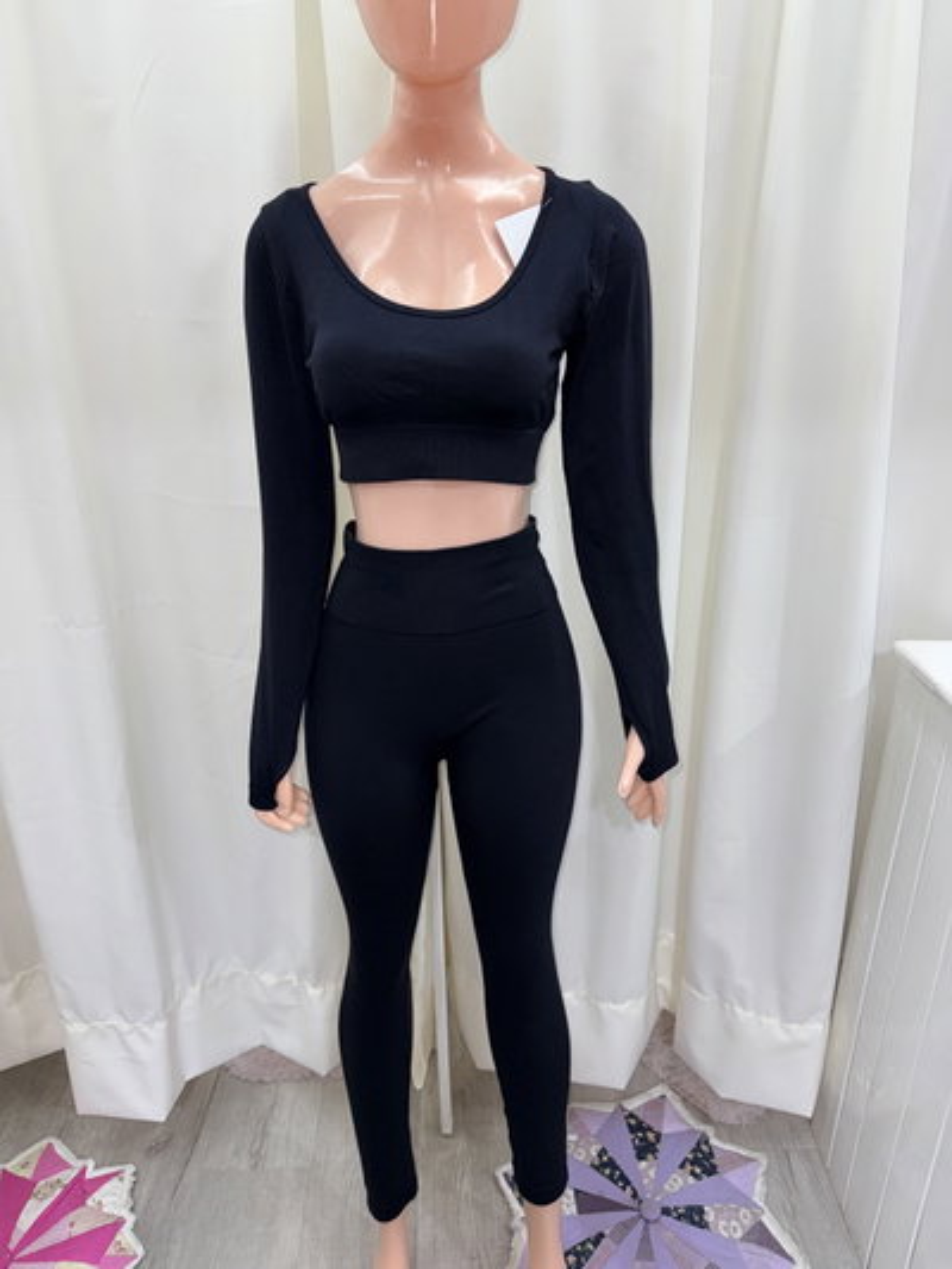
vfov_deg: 71.6
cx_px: 476
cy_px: 634
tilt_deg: -21.4
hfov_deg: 56.8
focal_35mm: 24
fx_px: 880
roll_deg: +0.1
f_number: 1.78
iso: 64
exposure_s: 1/100
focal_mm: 6.76
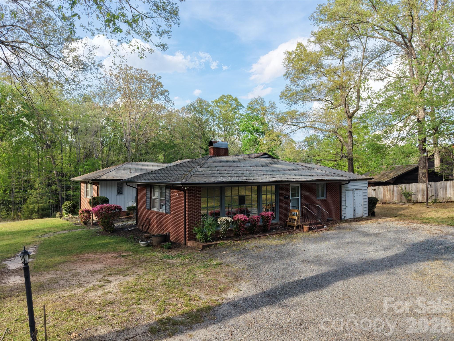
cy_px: 170
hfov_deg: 71.6
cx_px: 227
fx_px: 315
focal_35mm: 24
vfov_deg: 56.8
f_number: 1.8
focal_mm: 8.67
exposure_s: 1/180
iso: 400
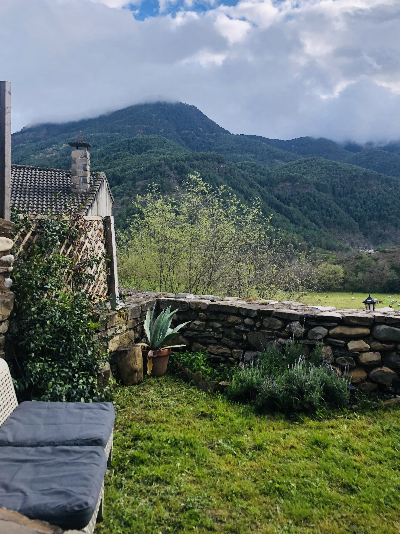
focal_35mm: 32
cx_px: 196
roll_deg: -2.2
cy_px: 259
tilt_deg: -4.6
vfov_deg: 56.8
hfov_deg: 44.2
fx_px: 493
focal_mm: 3.99
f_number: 1.8
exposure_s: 1/827
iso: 20
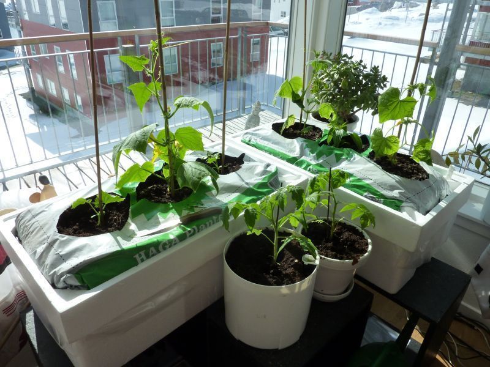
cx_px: 245
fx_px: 354
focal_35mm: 25
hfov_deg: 69.4
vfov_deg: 54.9
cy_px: 184
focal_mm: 4.1
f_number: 5
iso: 125
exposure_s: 1/400
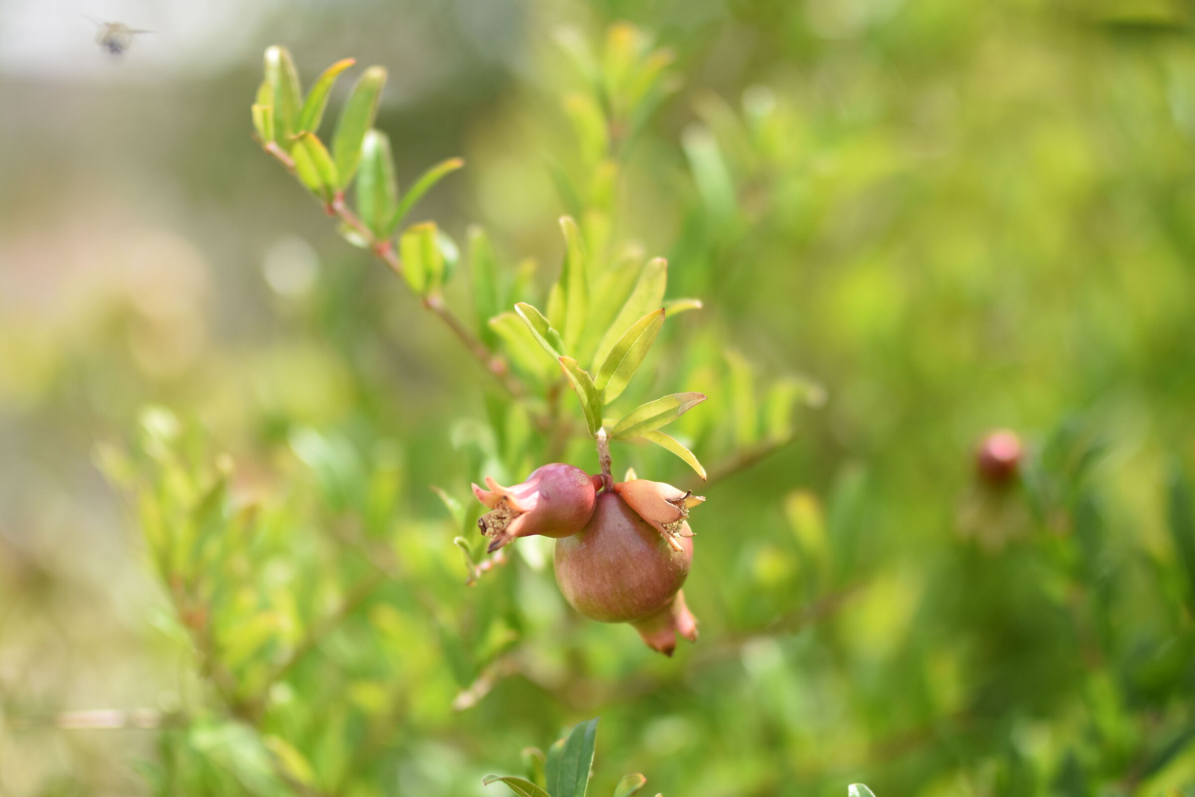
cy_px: 398
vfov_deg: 10.8
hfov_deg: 16.1
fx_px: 4232
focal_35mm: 128
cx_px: 598
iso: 250
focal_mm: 85
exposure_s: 1/8000
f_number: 1.4
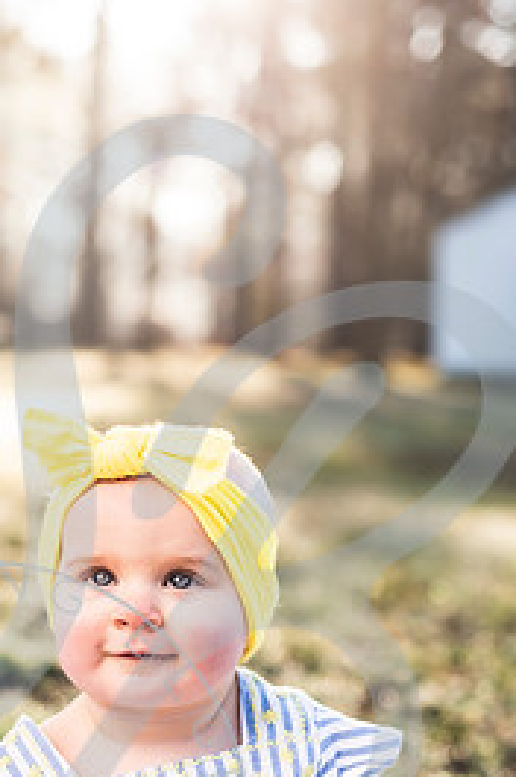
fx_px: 1832
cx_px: 111
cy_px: 610
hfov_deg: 15.9
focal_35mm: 85
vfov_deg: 23.6
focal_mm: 50
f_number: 2.8
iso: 100
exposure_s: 1/320
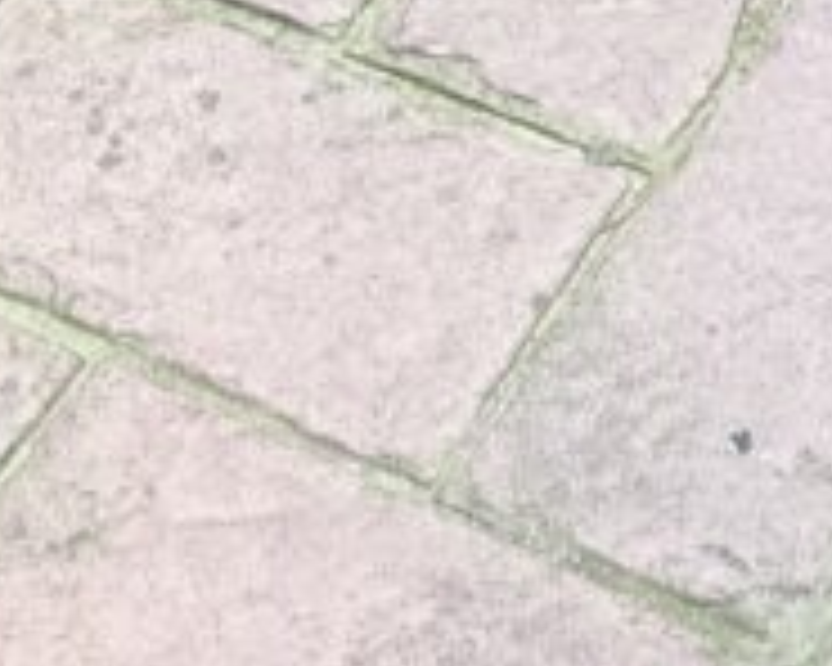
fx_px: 3201
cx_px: 940
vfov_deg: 9.7
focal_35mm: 130
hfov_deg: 14.4
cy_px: -1202
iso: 230
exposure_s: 1/100
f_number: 1.7
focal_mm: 5.27
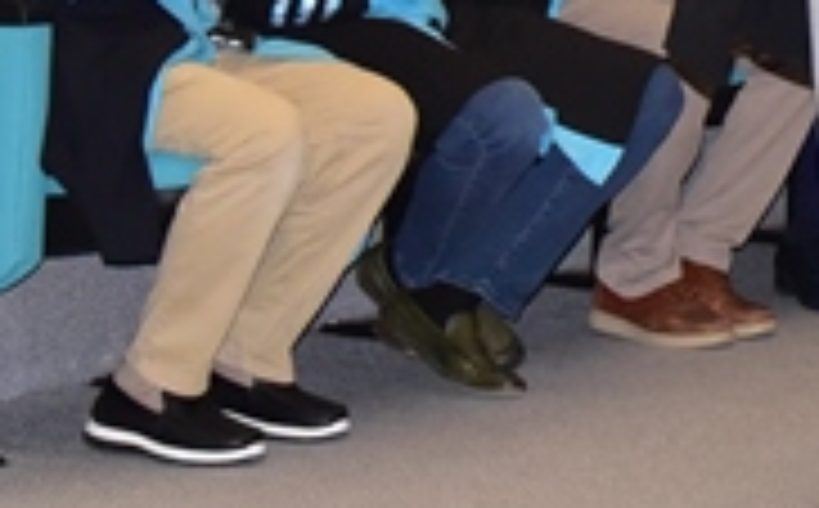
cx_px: 1620
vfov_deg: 5.0
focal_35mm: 253
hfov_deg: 7.9
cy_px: -820
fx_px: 5637
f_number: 6.3
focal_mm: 44
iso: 2500
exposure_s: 1/200
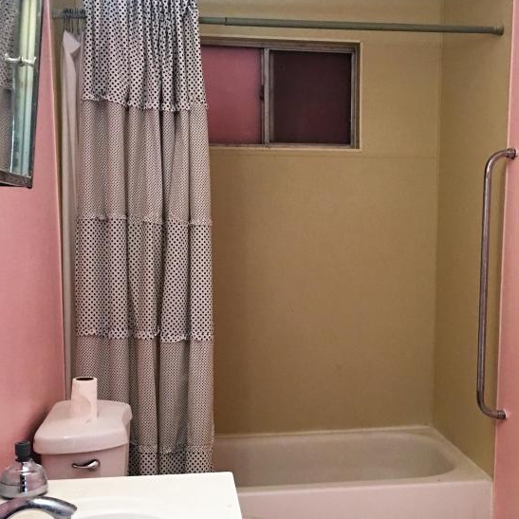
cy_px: 329
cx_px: 324
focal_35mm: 48
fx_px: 814
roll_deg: +0.0
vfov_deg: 35.1
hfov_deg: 35.2
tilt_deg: -8.3
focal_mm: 4.15
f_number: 2.2
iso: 100
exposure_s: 1/15
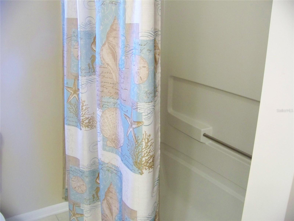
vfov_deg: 39.7
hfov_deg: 51.4
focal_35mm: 36
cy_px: 110
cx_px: 147
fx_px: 306
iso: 400
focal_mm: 5.85
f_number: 2.8
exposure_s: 1/25
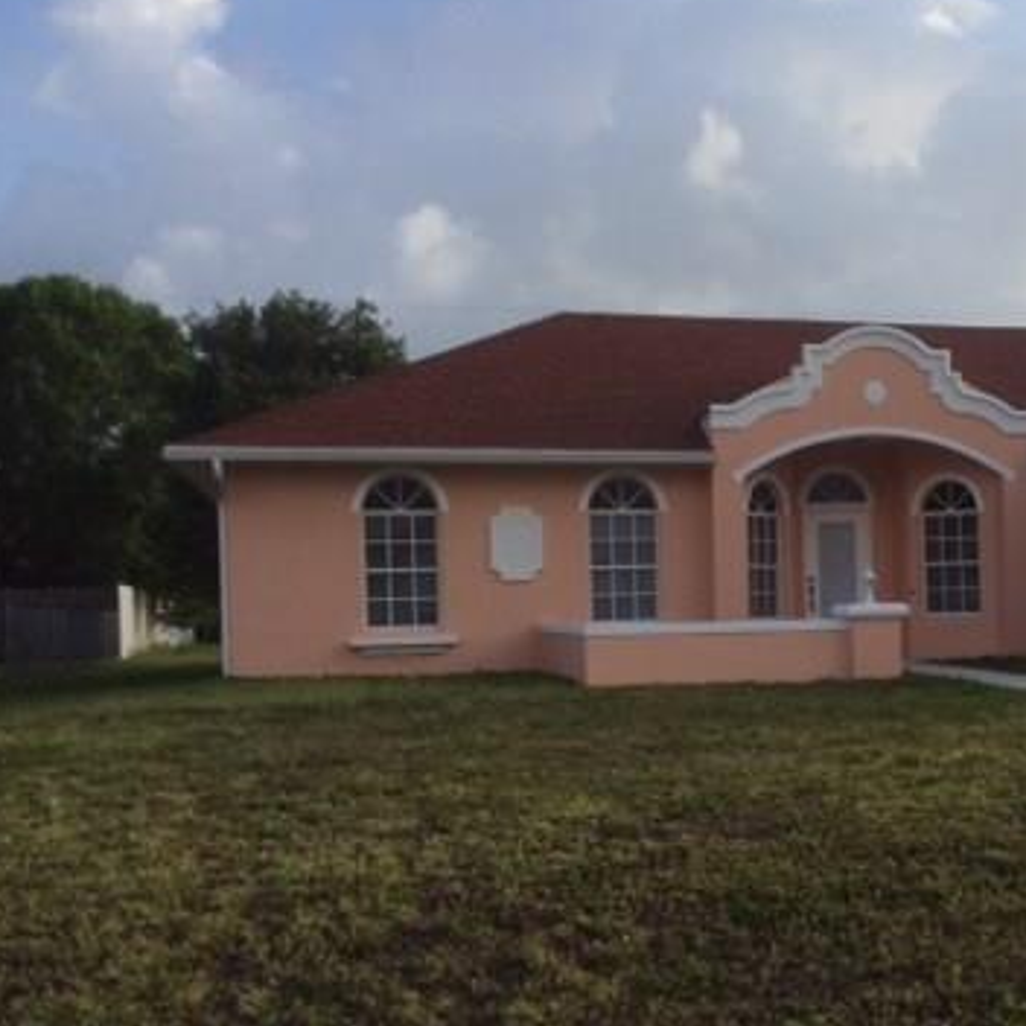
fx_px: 1777
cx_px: 915
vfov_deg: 32.1
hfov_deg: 30.8
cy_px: 606
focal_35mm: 53
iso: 32
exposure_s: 1/1059
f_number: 2.4
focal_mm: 3.3
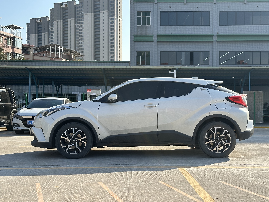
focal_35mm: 48
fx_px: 373
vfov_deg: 30.3
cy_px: 101
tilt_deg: +1.1
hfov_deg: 39.7
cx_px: 134
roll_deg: -0.6
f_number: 1.78
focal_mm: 6.86
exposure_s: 1/2358
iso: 64
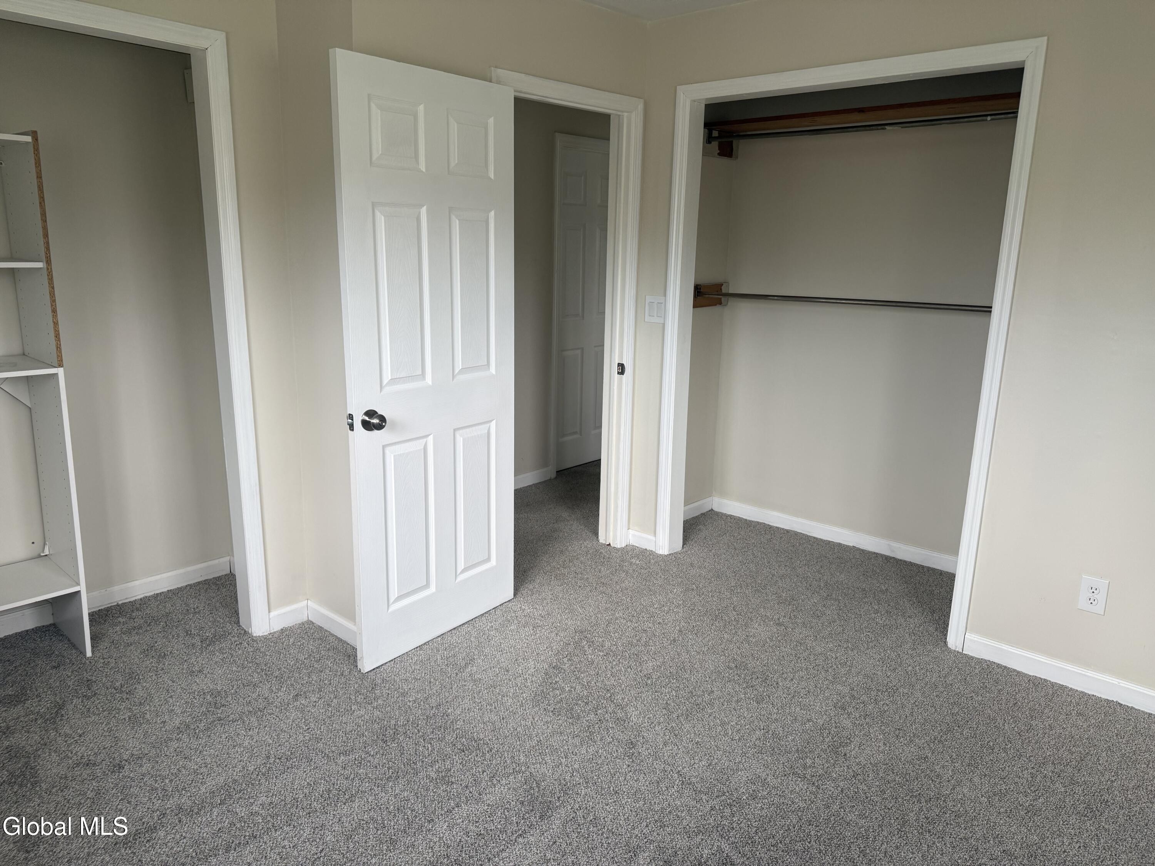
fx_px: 801
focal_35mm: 24
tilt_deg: -13.4
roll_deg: -0.9
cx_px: 578
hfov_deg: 71.6
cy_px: 433
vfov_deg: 56.8
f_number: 1.78
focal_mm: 6.76
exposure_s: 1/121
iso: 125
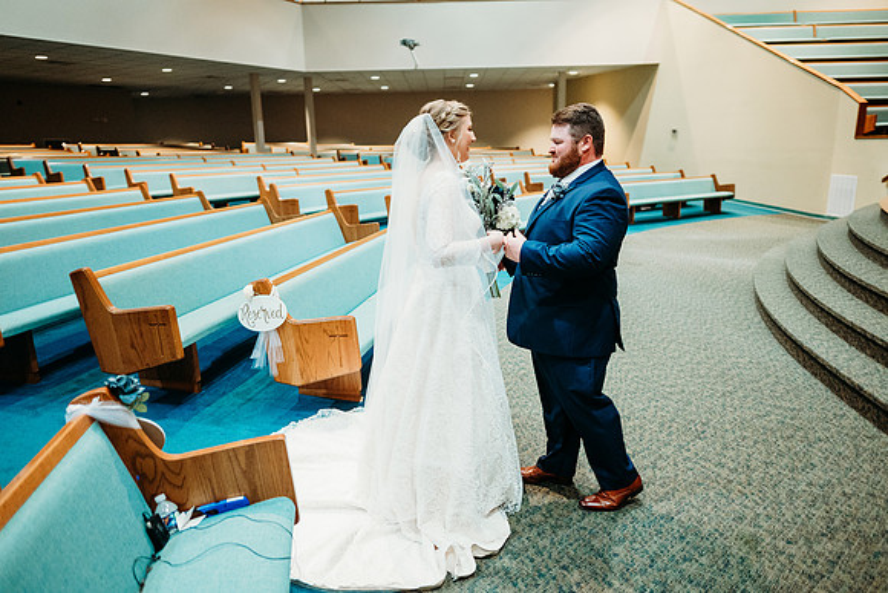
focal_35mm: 24
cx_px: 444
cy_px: 296
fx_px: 592
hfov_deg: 73.7
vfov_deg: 53.2
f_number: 1.8
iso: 2500
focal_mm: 24
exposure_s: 1/100
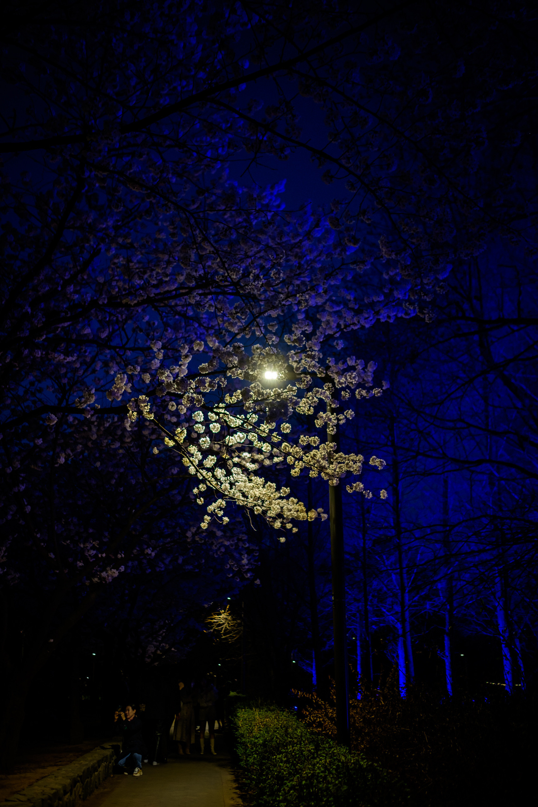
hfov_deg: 37.9
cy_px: 404
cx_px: 269
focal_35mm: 35
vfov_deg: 54.4
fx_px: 784
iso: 640
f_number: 2
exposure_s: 1/100
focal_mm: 23
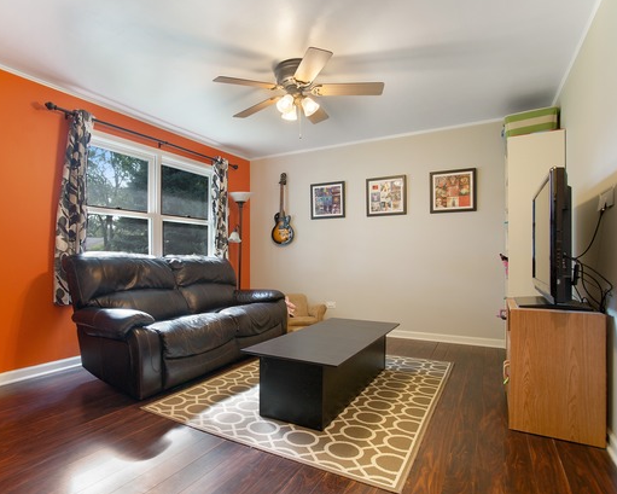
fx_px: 365
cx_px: 240
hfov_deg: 79.2
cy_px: 247
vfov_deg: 68.1
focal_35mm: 20
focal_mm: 17
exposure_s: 1/1.67
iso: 400
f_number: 8
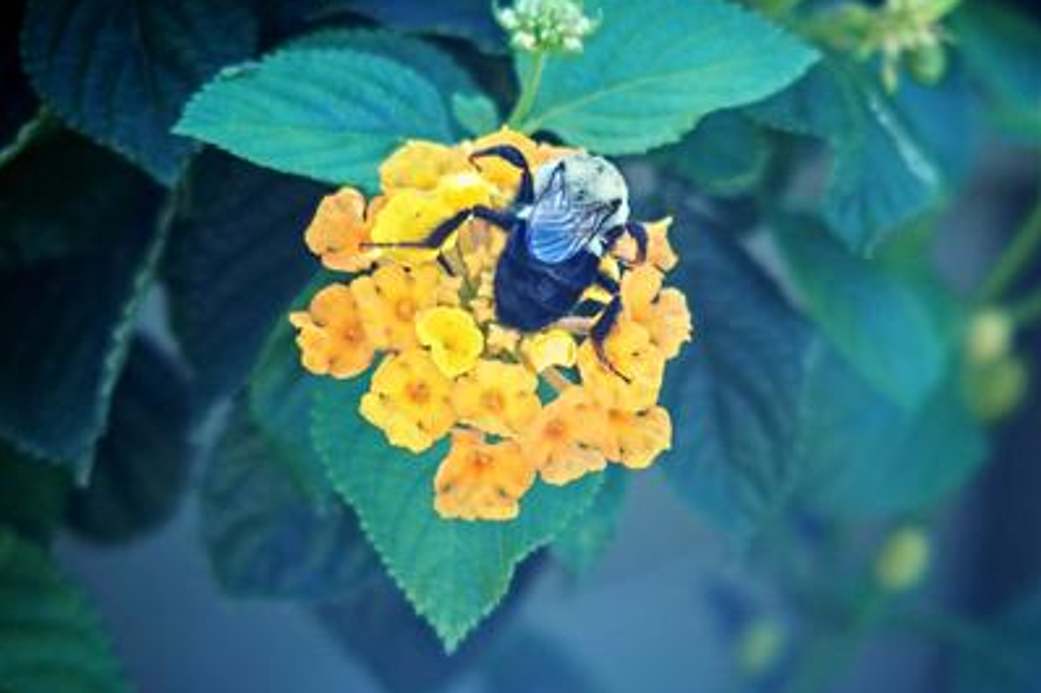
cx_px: 520
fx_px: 7313
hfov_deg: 8.1
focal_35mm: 253
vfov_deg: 5.4
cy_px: 379
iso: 100
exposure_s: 1/250
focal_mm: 51.4
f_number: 2.8
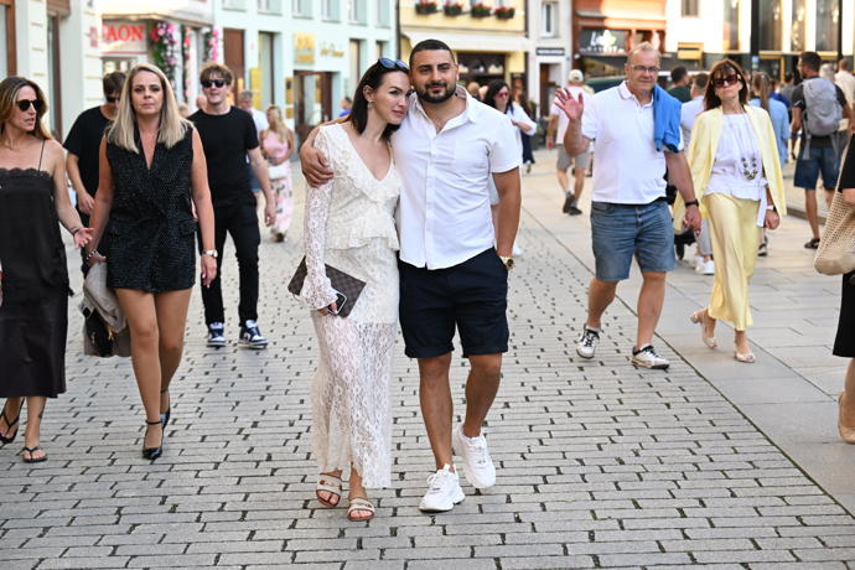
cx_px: 428
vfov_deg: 18.4
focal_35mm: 74
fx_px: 1757
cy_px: 285
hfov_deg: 27.3
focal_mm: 74
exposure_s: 1/1250
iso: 1250
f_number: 4.5
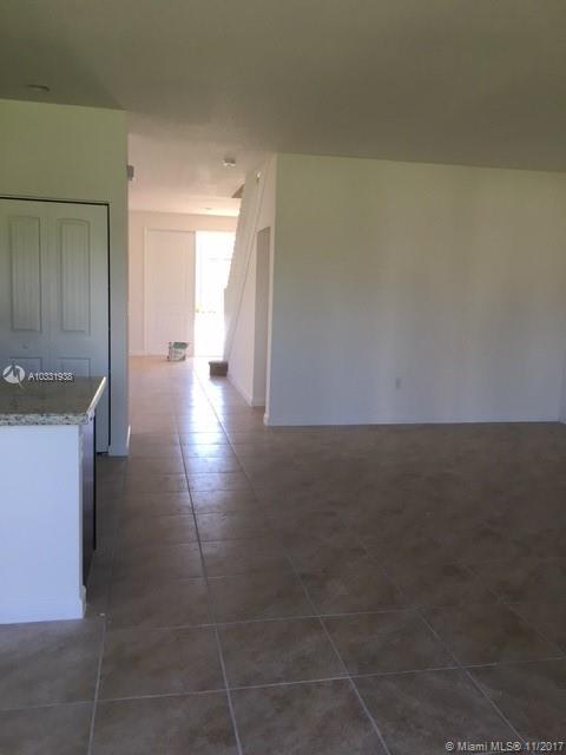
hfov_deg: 48.2
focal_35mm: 29
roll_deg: -2.5
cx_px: 283
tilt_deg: -7.5
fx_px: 632
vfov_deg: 61.7
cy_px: 378
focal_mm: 4.15
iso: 25
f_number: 2.2
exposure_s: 1/30
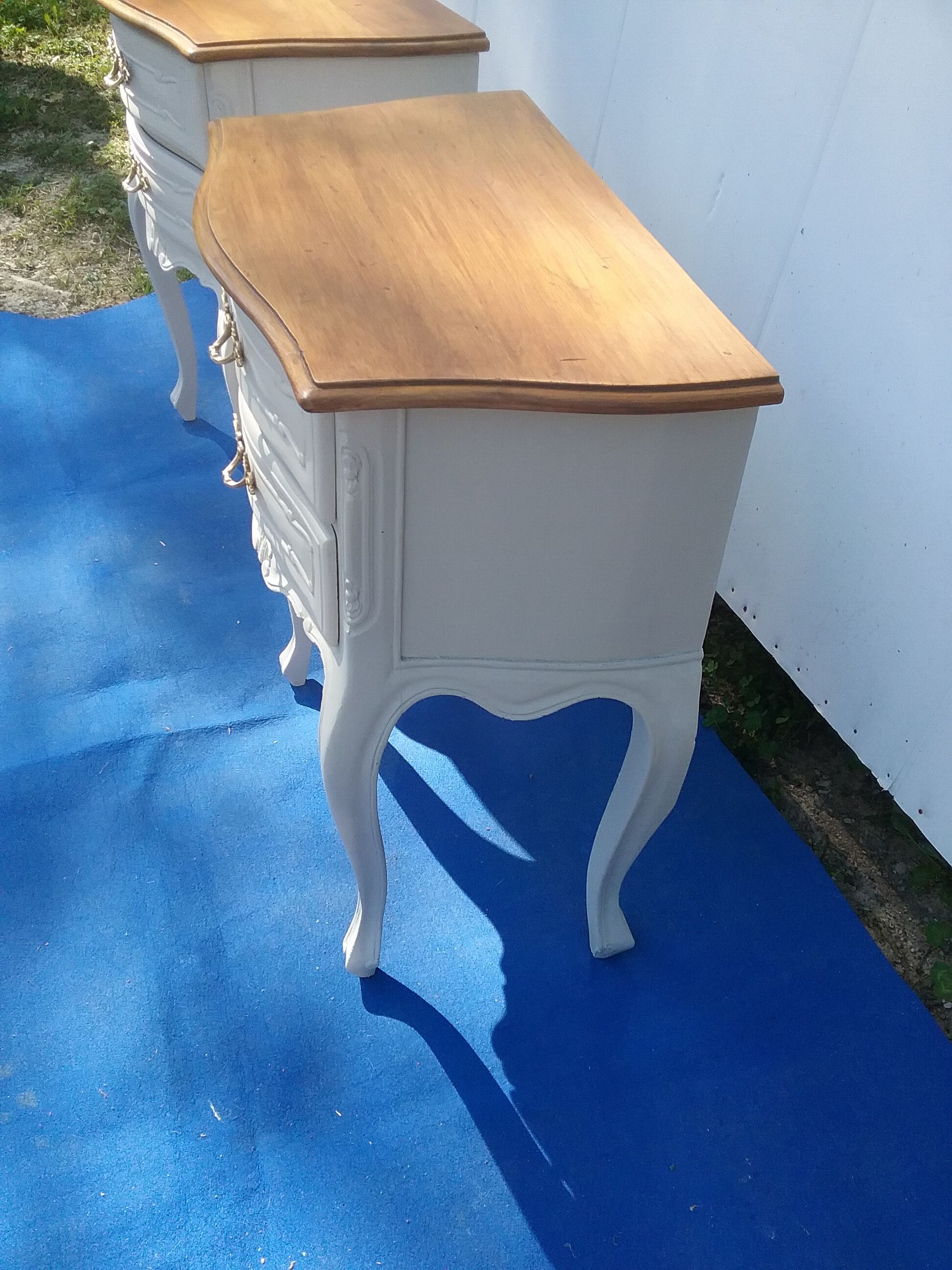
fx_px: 1137
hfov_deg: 45.4
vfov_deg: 58.4
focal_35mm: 31
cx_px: 476
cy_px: 635
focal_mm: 3.3
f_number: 2.2
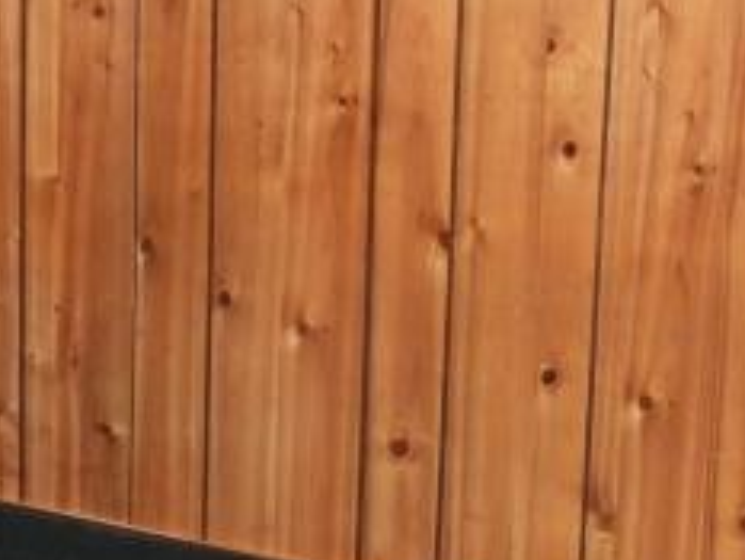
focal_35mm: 165
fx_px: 3553
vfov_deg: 9.0
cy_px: 499
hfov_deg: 11.7
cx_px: 898
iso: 360
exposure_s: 1/30
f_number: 4.2
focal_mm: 10.7
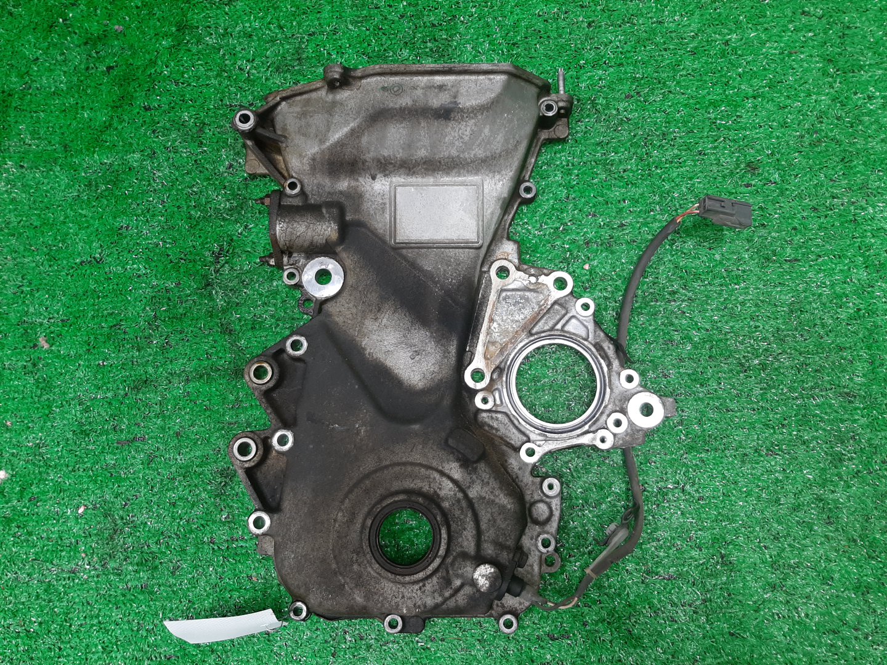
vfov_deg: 53.1
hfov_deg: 67.3
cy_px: 332
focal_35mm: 26
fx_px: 666
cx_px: 444
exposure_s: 1/50
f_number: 1.7
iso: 89
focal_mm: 3.93
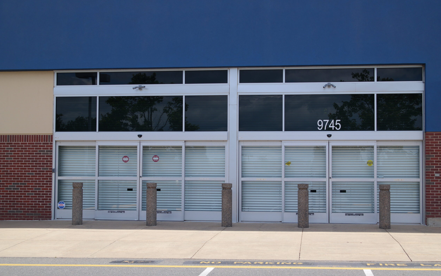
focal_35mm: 60
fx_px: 721
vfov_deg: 21.6
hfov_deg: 34.0
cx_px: 223
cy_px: 136
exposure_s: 1/250
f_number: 6.3
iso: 100
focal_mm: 38
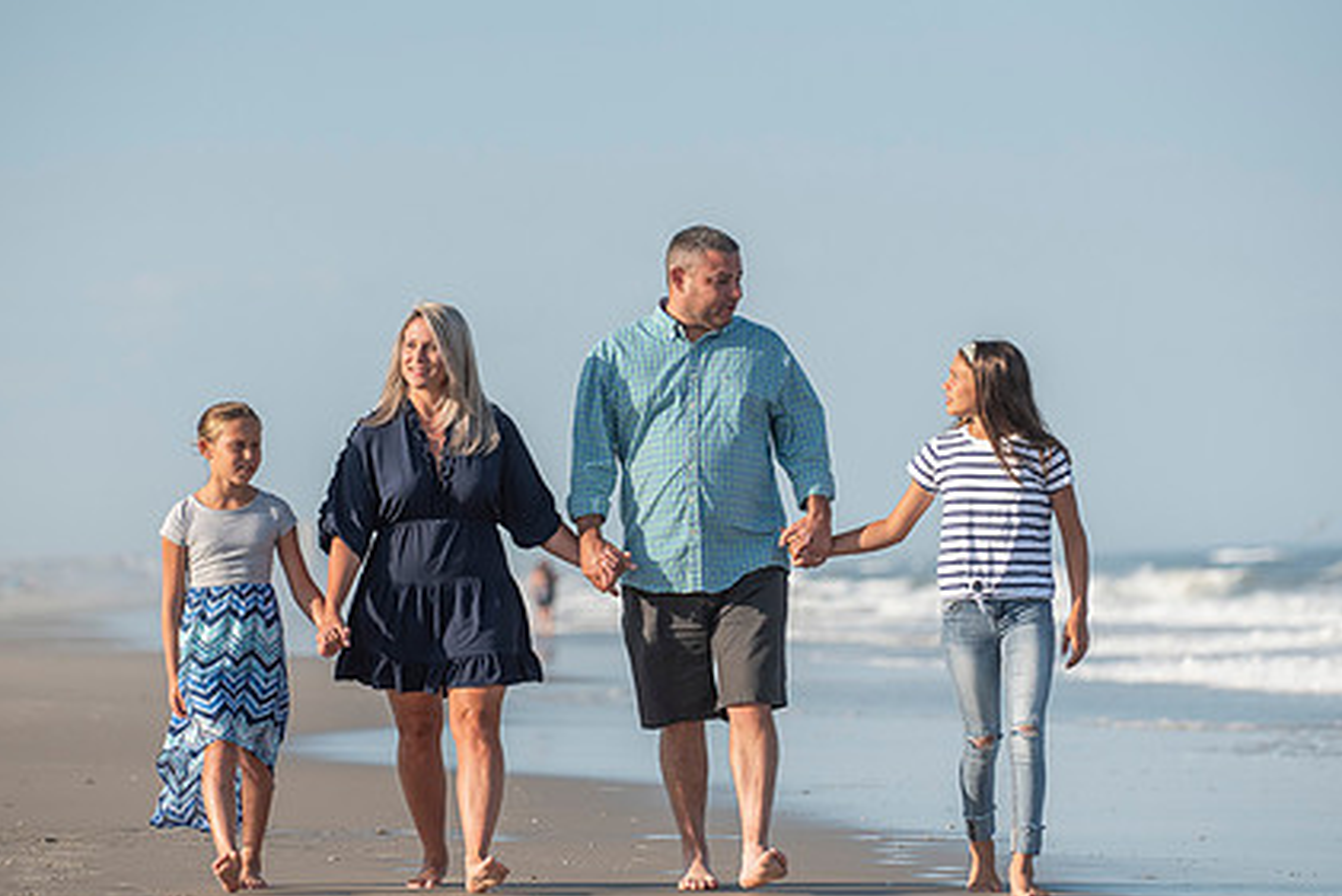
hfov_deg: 10.7
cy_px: 438
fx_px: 7197
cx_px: 663
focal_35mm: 193
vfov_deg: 7.1
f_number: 3.5
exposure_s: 1/4000
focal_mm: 140
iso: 250
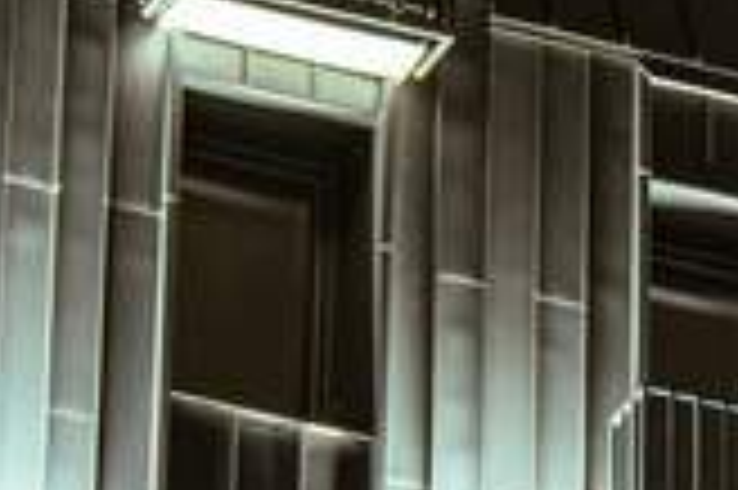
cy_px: 420
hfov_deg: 5.5
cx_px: 747
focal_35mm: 372
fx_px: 7627
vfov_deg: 3.7
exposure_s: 6
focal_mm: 51
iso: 100
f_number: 5.6
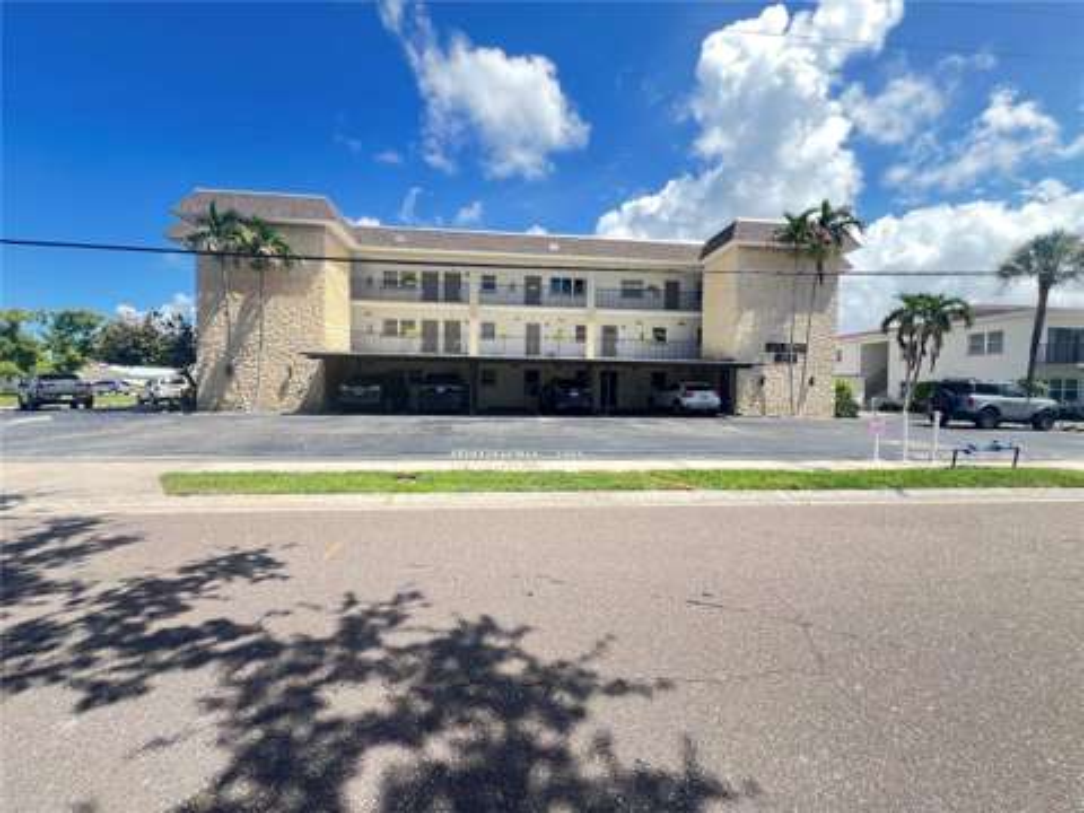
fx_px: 407
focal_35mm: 13
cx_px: 542
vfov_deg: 89.9
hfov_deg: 106.2
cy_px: 406
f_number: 1.8
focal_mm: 1.57
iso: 32
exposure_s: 1/378
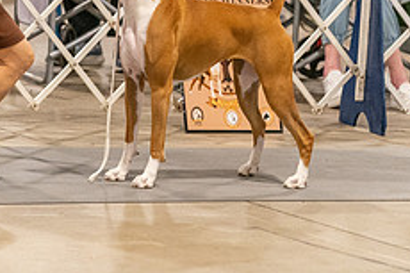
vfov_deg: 4.0
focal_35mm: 341
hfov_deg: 6.0
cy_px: -67
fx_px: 3881
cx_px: 153
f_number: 3.5
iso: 6400
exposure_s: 1/250
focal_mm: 135
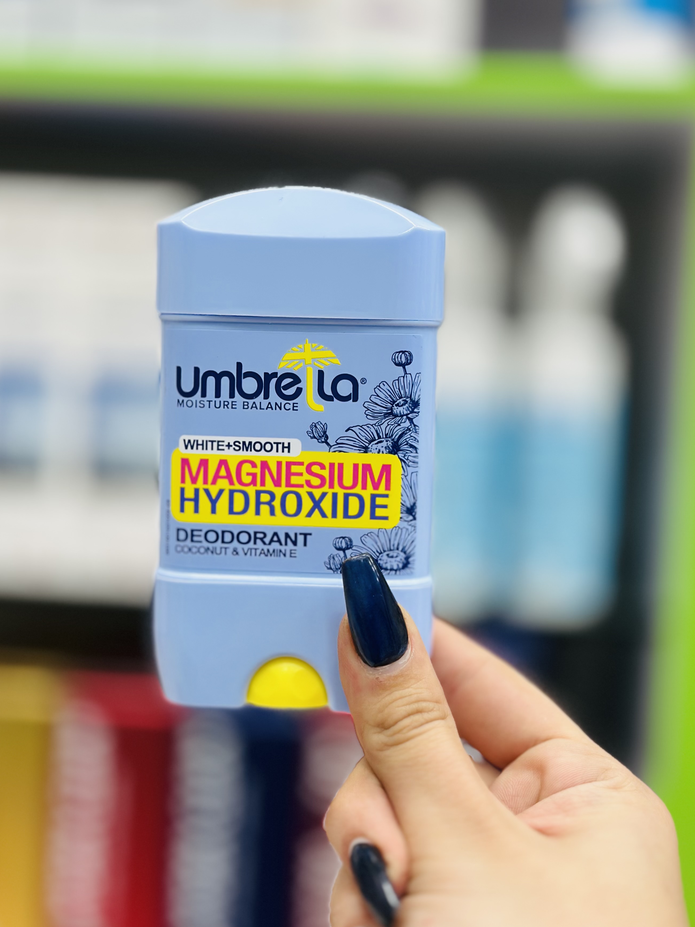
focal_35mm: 56
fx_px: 1499
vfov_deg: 34.3
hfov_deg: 26.1
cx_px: 319
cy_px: 472
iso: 80
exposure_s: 1/100
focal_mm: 6.86
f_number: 1.78
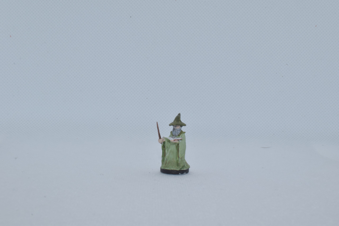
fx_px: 508
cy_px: 113
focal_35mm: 54
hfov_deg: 36.9
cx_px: 170
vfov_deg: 25.1
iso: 800
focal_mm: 36
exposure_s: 1/125
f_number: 29
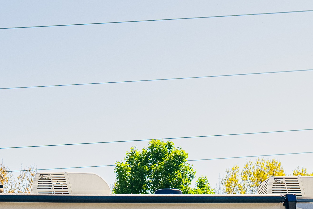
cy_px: 293
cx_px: 109
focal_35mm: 112
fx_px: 974
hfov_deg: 18.2
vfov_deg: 11.8
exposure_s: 1/1000
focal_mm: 35
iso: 200
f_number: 2.8
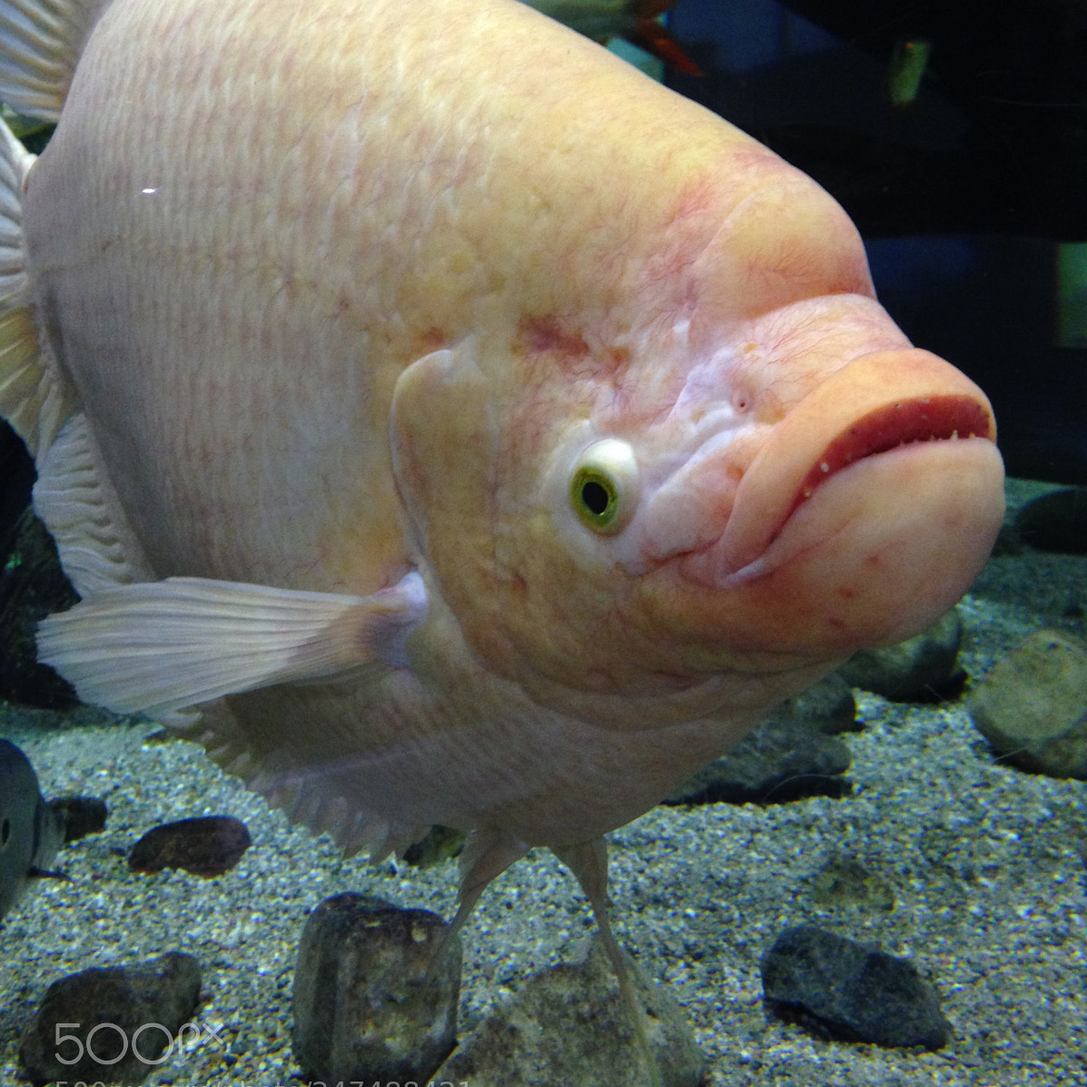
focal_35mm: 39
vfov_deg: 42.6
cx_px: 543
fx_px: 1386
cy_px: 437
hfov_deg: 42.8
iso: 250
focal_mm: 4.12
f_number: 2.4
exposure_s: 1/20
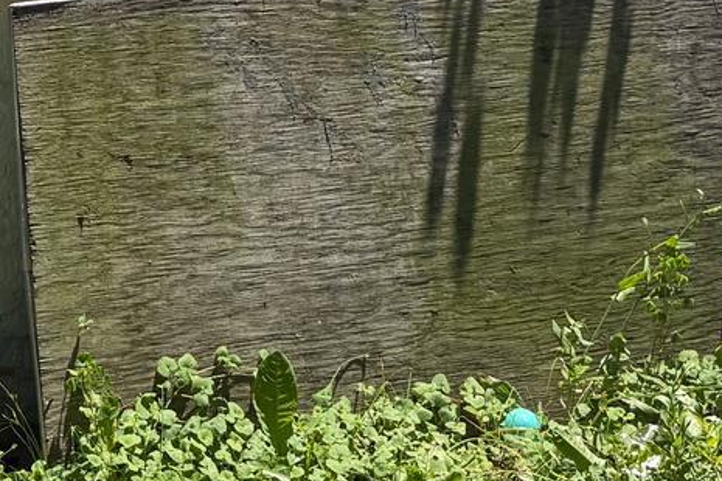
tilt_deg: +5.6
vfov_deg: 11.1
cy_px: -545
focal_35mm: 110
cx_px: 211
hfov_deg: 18.5
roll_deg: -0.5
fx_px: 2206
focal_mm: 6.76
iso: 80
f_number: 1.78
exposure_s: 1/3021
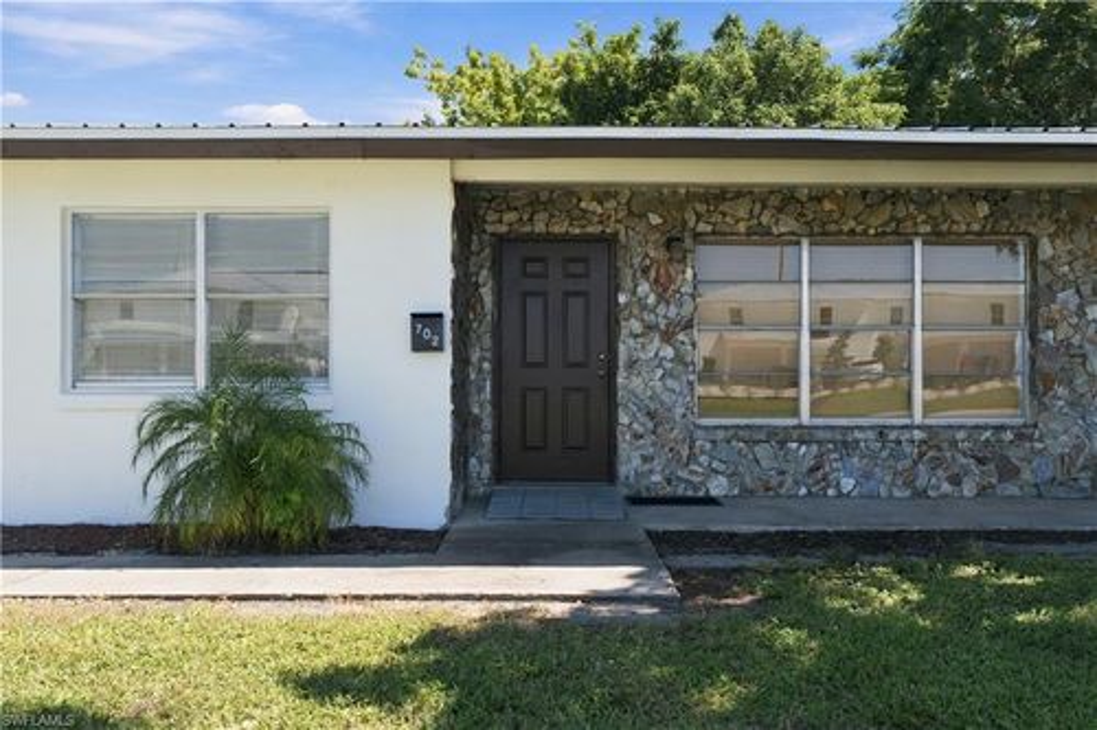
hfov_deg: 63.2
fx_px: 891
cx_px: 548
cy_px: 365
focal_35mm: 29
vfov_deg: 44.6
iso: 100
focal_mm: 19.5
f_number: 6.3
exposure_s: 1/200
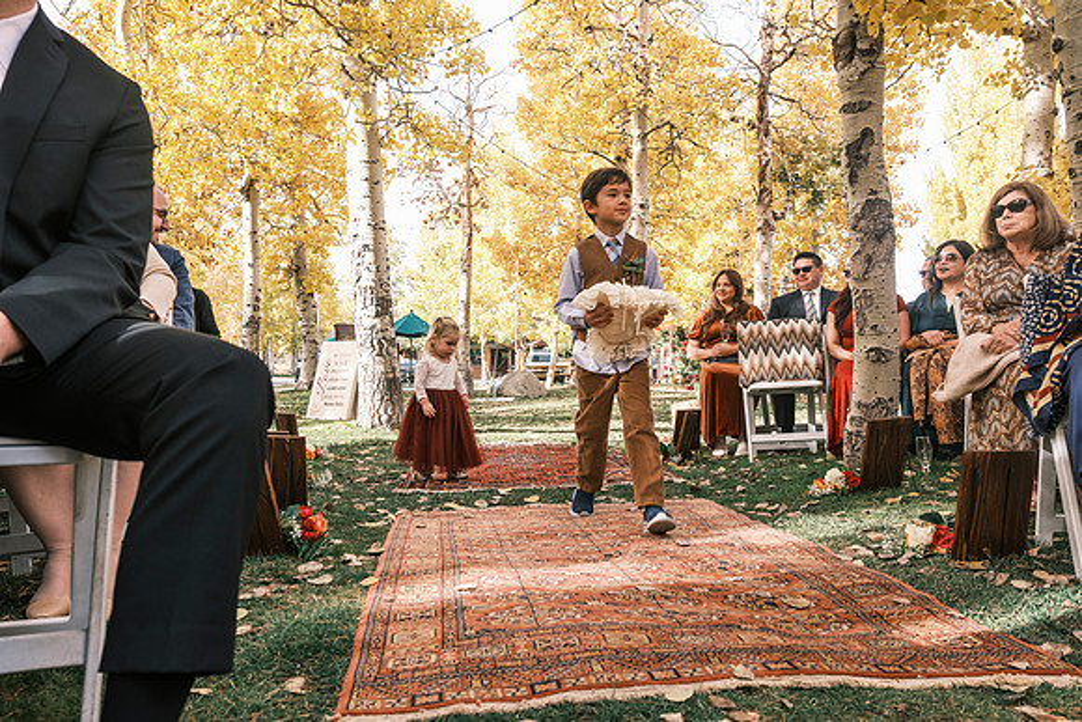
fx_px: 812
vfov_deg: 48.0
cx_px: 541
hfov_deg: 67.4
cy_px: 361
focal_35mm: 27
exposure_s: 1/125
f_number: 4.5
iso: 160
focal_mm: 18
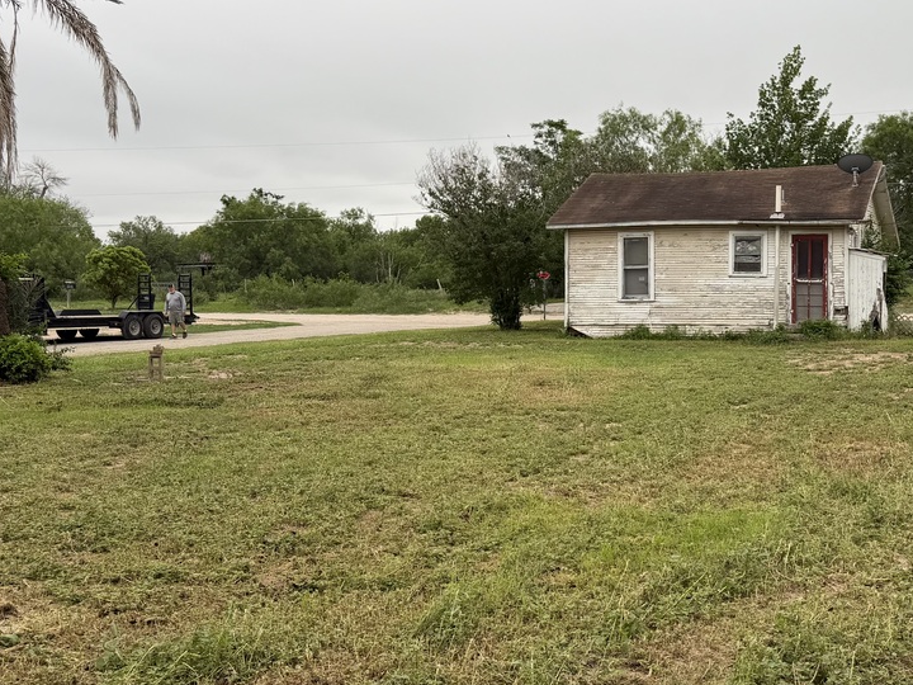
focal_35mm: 48
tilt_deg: -5.6
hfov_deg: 39.2
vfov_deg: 30.2
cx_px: 604
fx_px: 1266
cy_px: 401
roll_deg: +0.6
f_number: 1.78
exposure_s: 1/796
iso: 80
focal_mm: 6.76
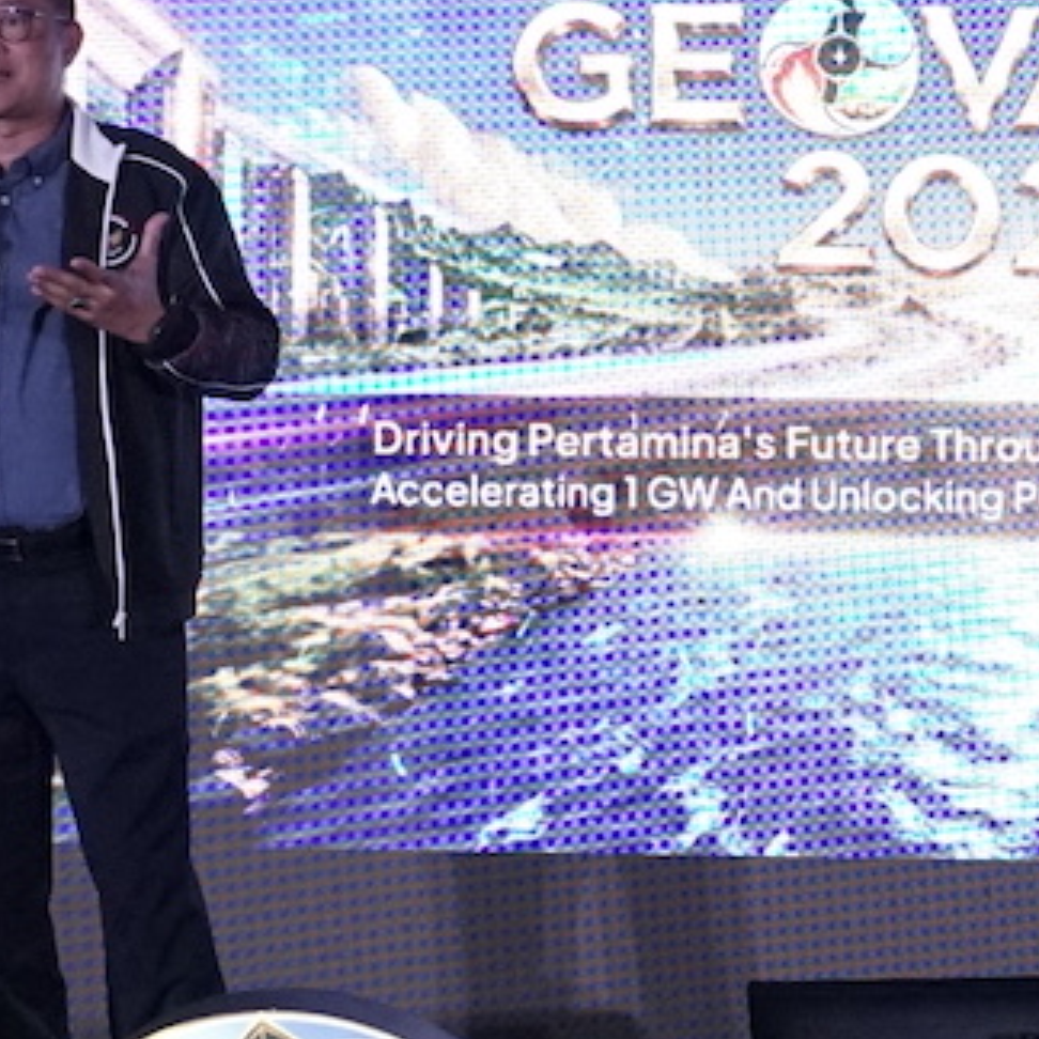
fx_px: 3634
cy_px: 552
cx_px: 959
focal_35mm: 107
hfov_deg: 16.0
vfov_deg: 16.3
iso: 3200
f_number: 6.3
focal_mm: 23
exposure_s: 1/160
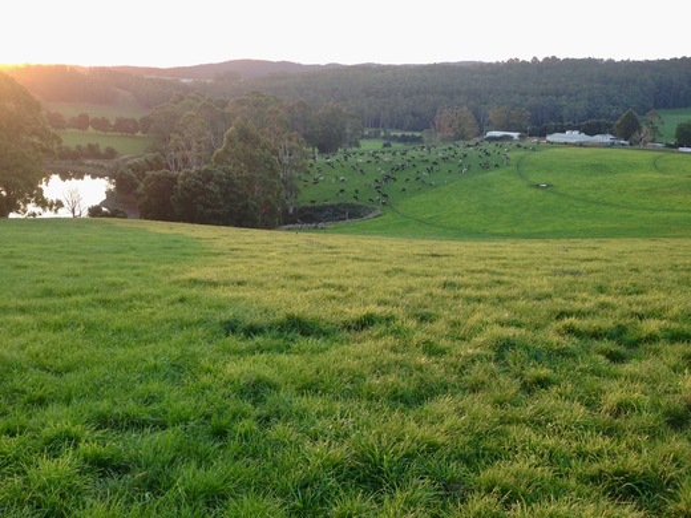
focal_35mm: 33
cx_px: 346
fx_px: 659
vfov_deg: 42.9
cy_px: 259
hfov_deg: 55.4
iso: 80
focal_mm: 4.12
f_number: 2.4
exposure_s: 1/120
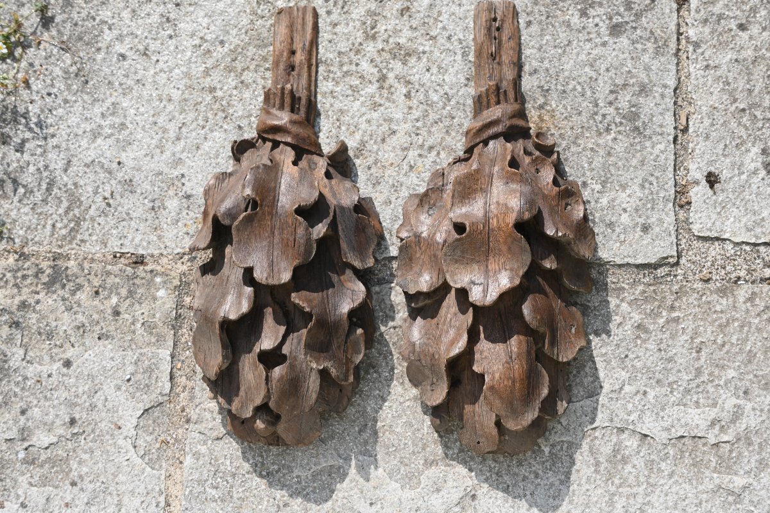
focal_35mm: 50
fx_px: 1059
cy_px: 256
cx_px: 385
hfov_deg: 40.0
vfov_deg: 27.3
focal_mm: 33
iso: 100
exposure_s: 1/400
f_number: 7.1
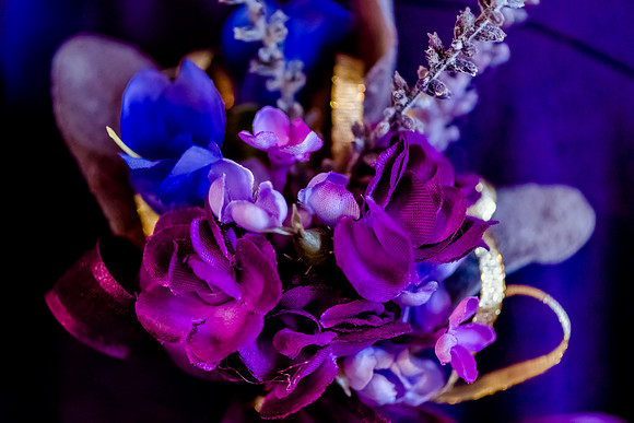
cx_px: 294
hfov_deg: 18.1
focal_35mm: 113
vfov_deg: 12.2
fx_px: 1985
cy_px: 196
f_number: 3.2
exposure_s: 1/160
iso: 3200
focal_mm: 105
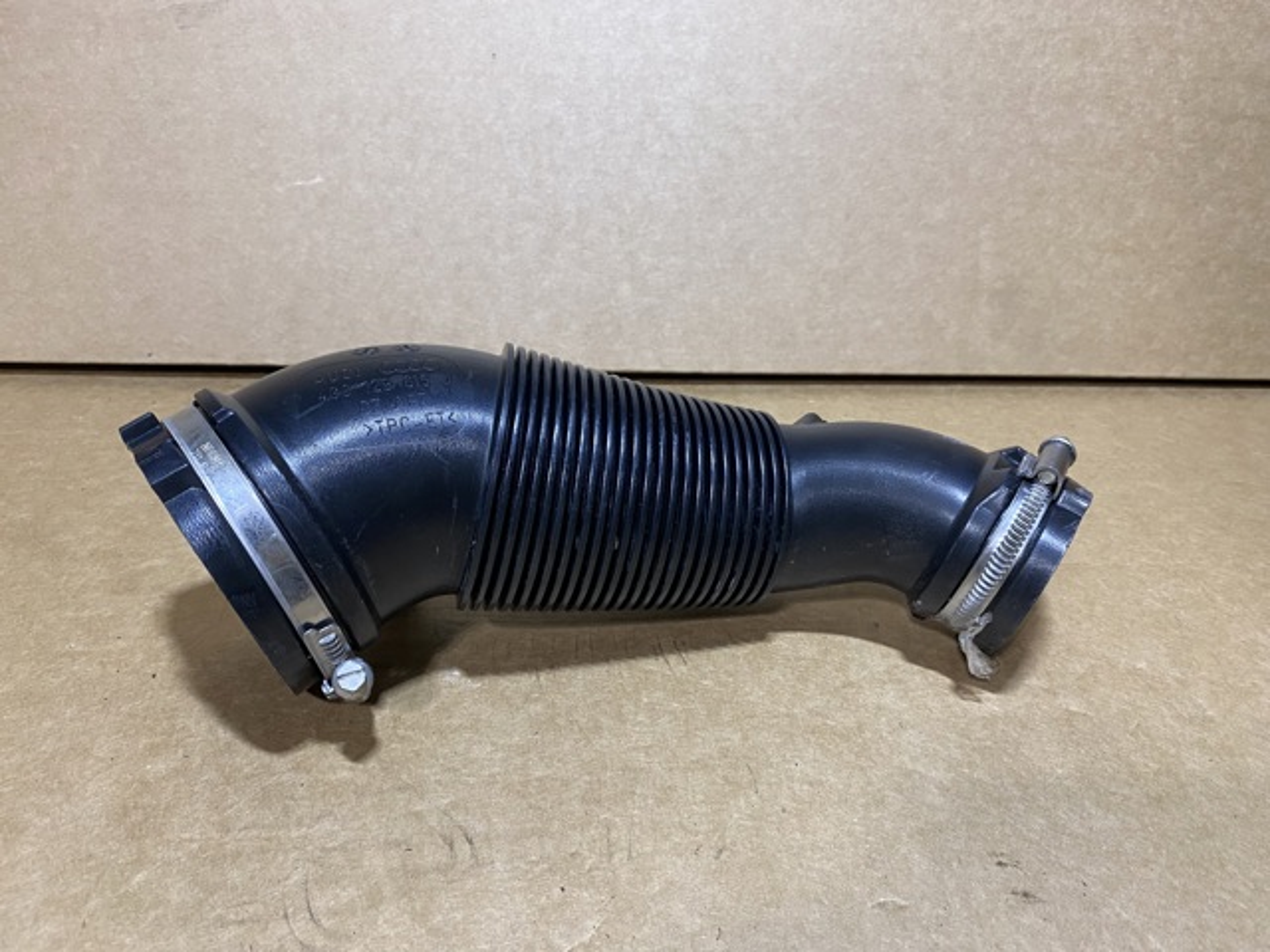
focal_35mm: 26
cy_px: 476
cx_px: 635
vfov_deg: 53.1
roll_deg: -1.8
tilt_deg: -30.7
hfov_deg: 67.3
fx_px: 954
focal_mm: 4.25
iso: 160
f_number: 1.8
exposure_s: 1/60
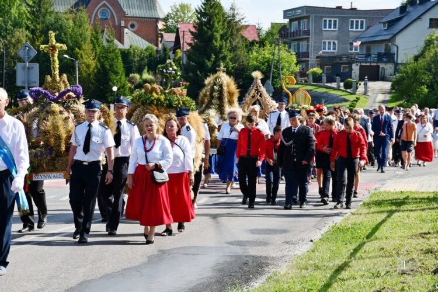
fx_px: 1363
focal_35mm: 112
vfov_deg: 12.2
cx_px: 219
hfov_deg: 18.3
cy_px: 146
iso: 125
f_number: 8
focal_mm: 75
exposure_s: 1/250
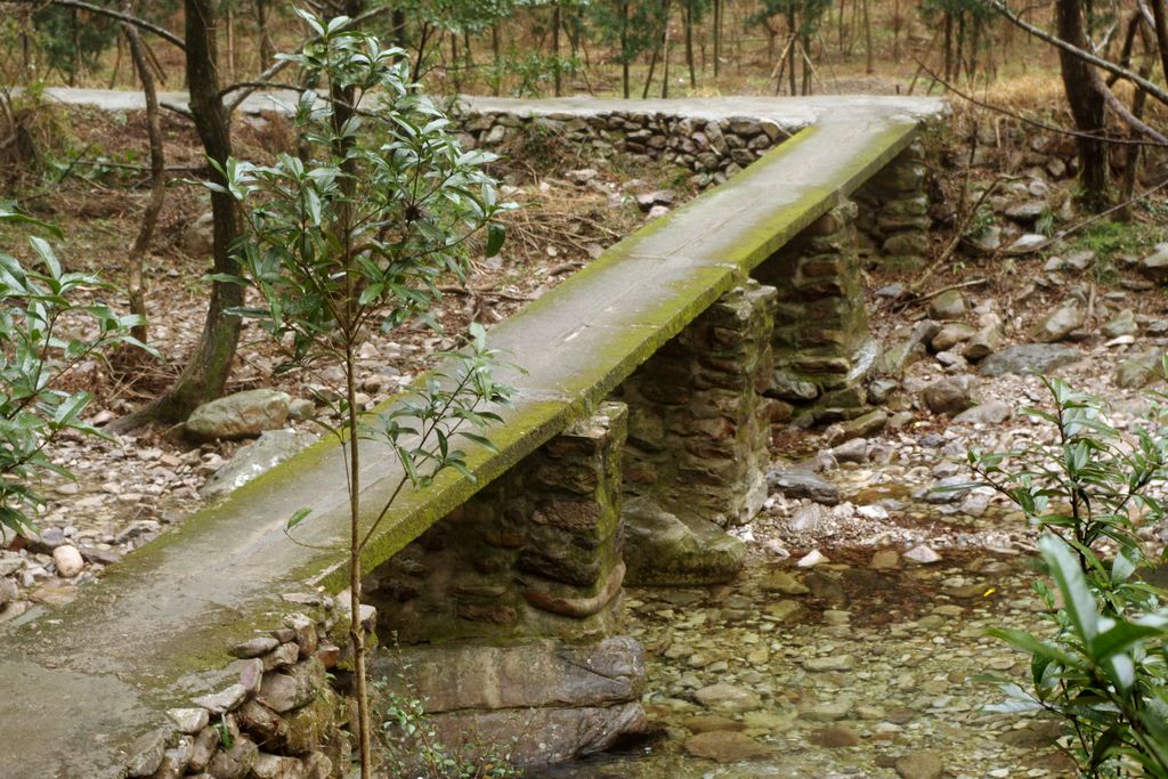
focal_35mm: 82
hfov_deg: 24.8
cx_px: 584
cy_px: 390
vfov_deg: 16.7
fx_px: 2661
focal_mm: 55
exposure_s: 1/30
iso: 800
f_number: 9
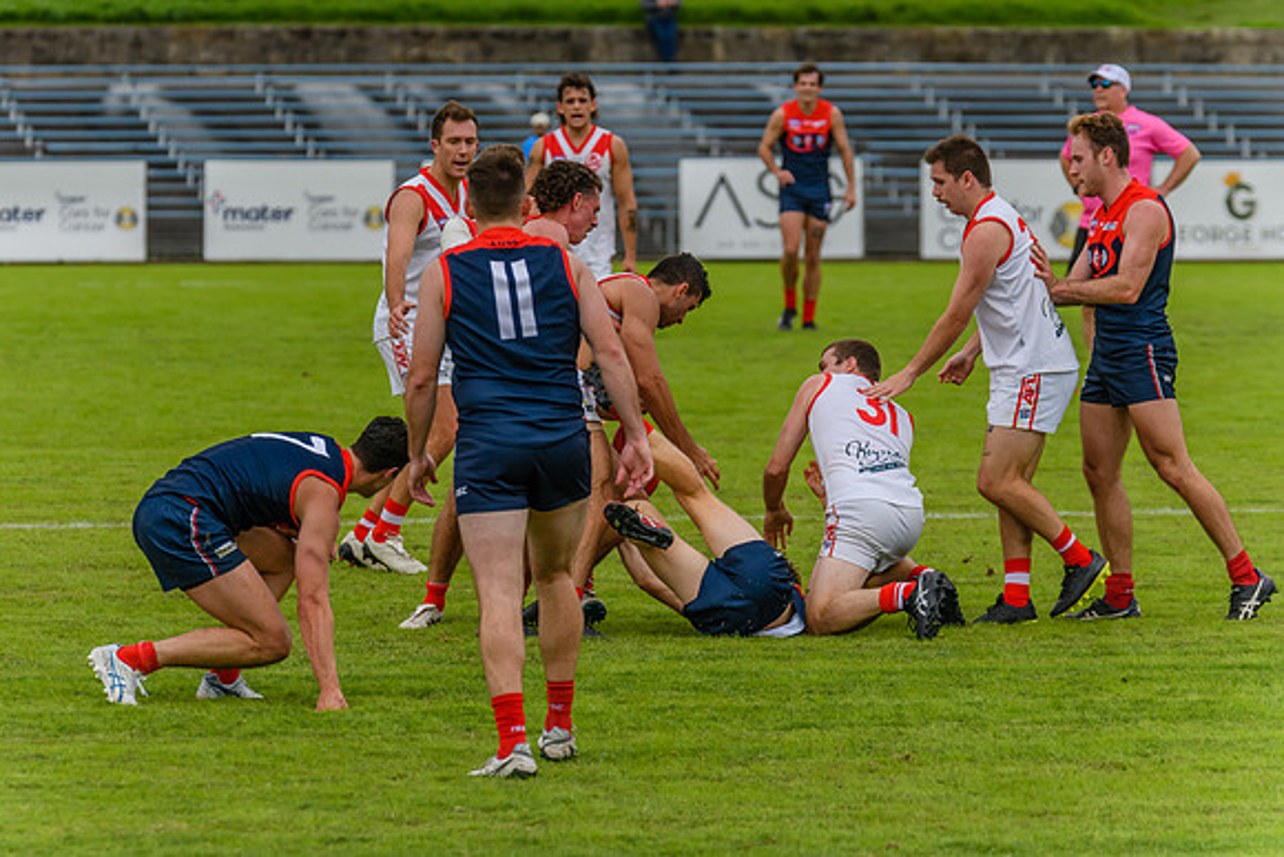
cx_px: 597
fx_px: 10571
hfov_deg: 7.0
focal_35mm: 296
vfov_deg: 4.6
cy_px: 417
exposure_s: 1/2500
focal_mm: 270
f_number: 6.3
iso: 800
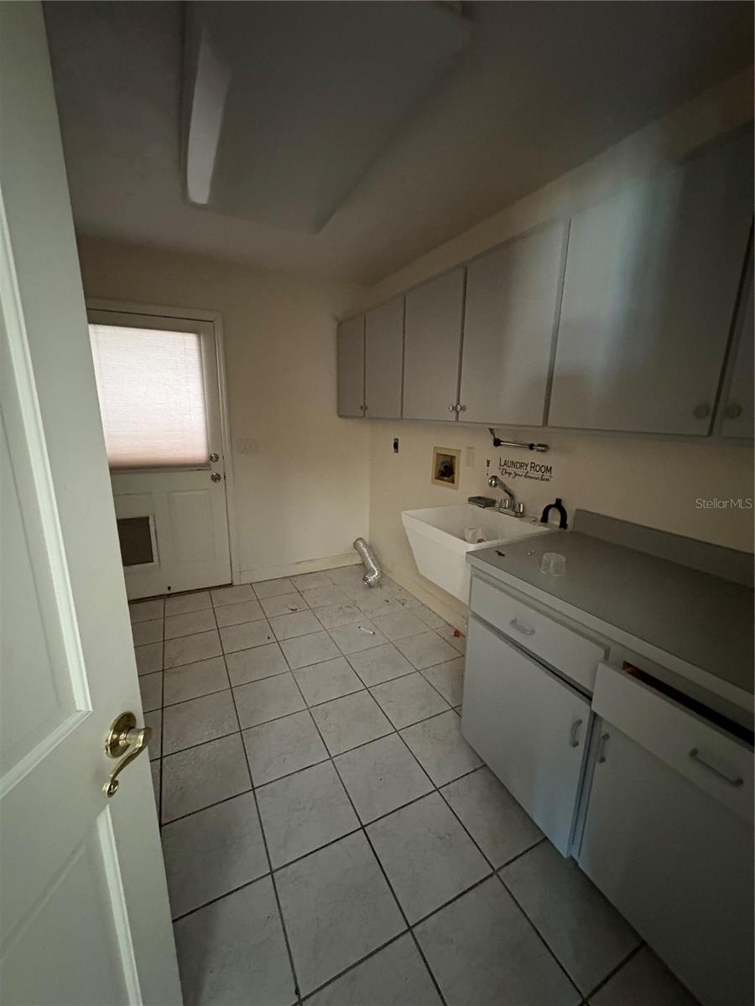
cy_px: 503
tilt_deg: -12.7
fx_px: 407
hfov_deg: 85.7
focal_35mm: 14
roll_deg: -0.1
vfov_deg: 102.1
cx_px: 378
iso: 1250
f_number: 2.2
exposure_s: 1/30
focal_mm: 2.22
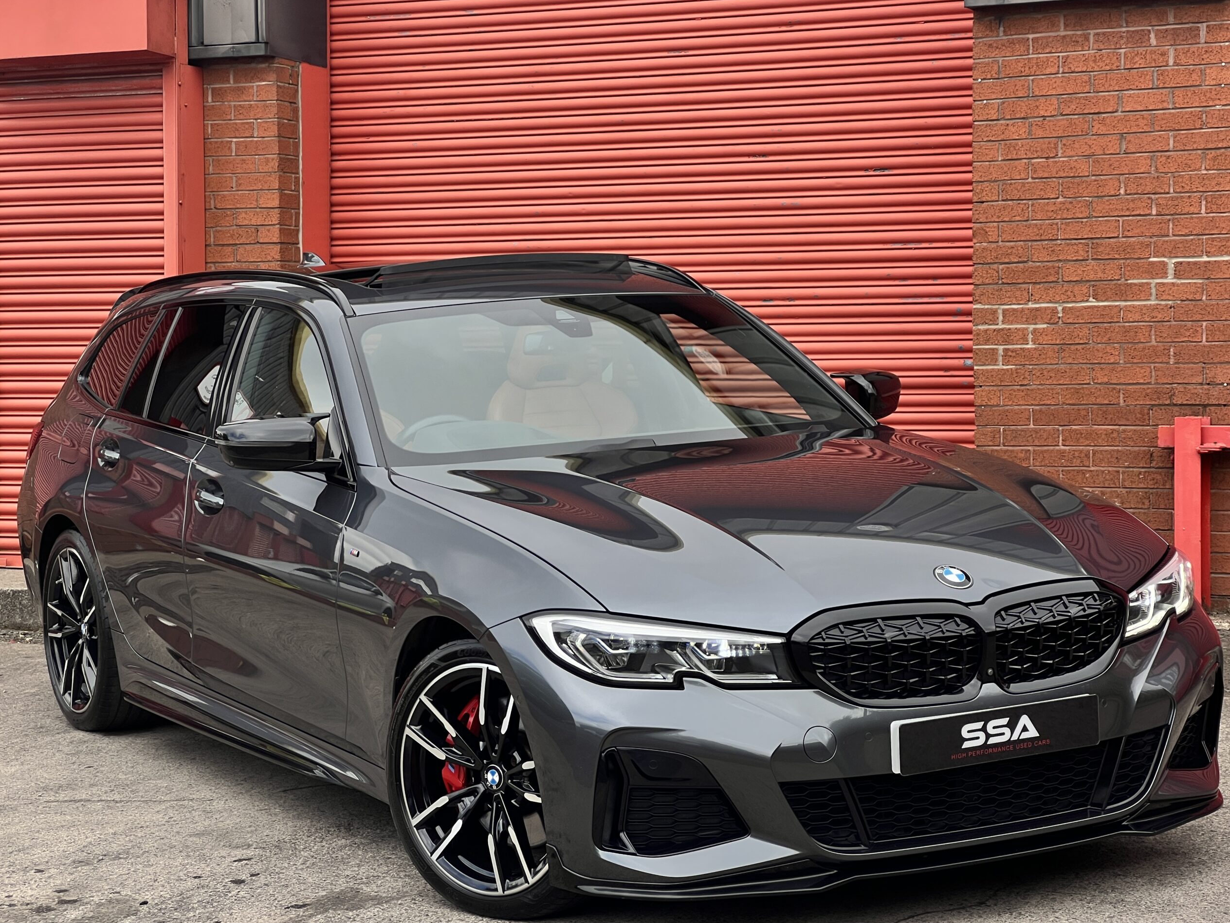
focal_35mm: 78
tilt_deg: -1.2
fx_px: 2771
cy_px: 463
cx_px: 623
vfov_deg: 18.9
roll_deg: -0.2
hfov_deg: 25.0
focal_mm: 9
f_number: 2.8
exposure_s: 1/259
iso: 32
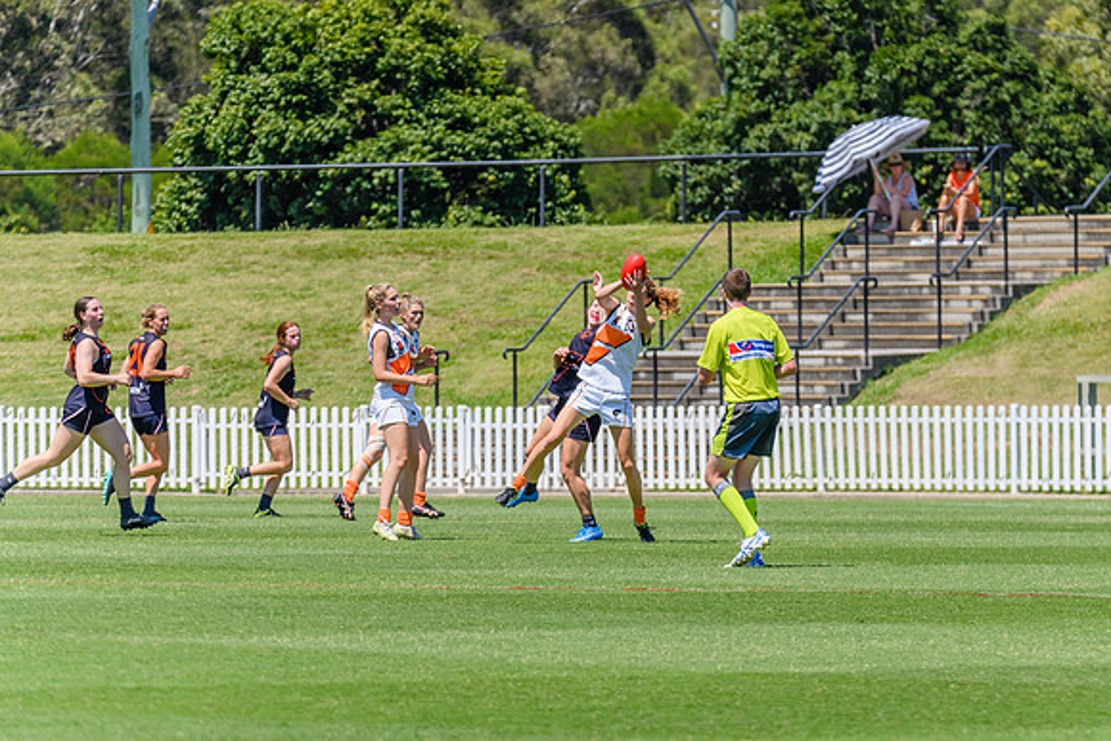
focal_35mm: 378
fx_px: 11655
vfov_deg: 3.6
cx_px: 655
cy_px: 333
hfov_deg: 5.5
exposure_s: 1/2000
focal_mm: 320
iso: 800
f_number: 9
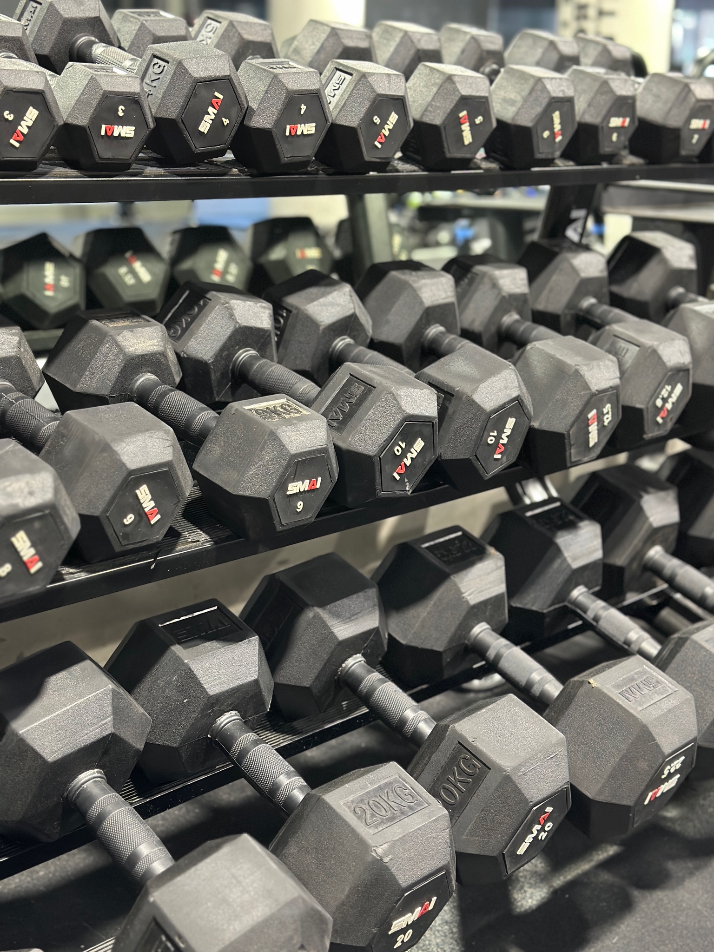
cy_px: 476
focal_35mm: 48
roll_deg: -1.7
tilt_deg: -14.5
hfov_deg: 30.3
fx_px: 1320
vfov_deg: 39.7
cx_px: 357
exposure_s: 1/33
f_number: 1.78
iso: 500
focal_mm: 6.86
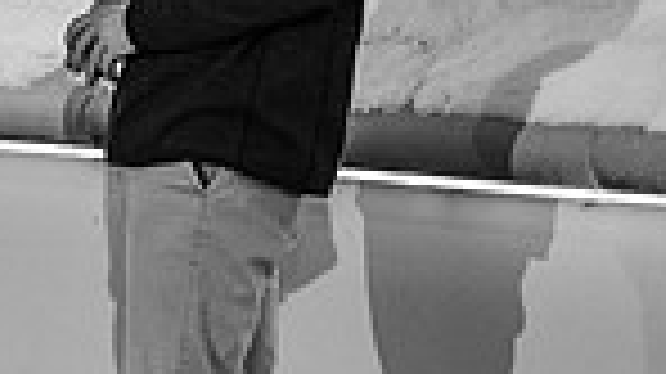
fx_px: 3776
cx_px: -90
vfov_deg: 5.7
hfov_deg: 10.0
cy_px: 61
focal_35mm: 214
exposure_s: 1/200
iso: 1000
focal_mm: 52
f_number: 4.5
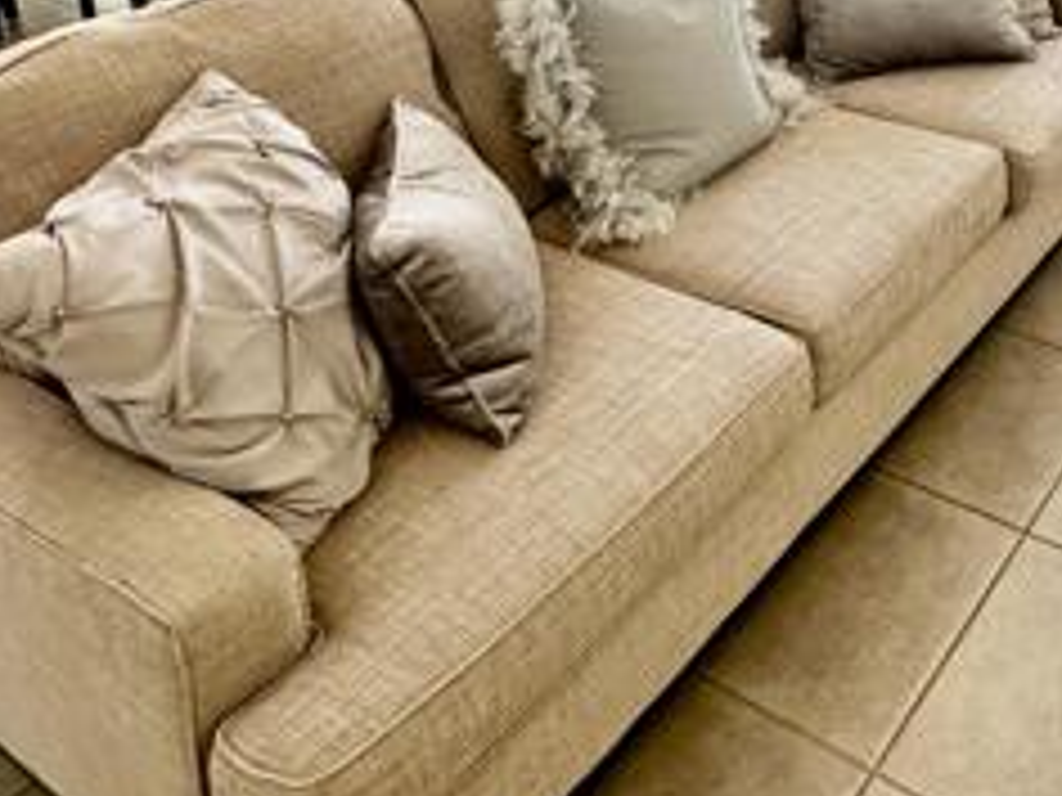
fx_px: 1166
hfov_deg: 43.7
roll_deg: -2.2
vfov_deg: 34.1
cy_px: -18
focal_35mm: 38
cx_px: 999
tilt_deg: -18.9
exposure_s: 1/141
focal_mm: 2.22
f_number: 2.2
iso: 40
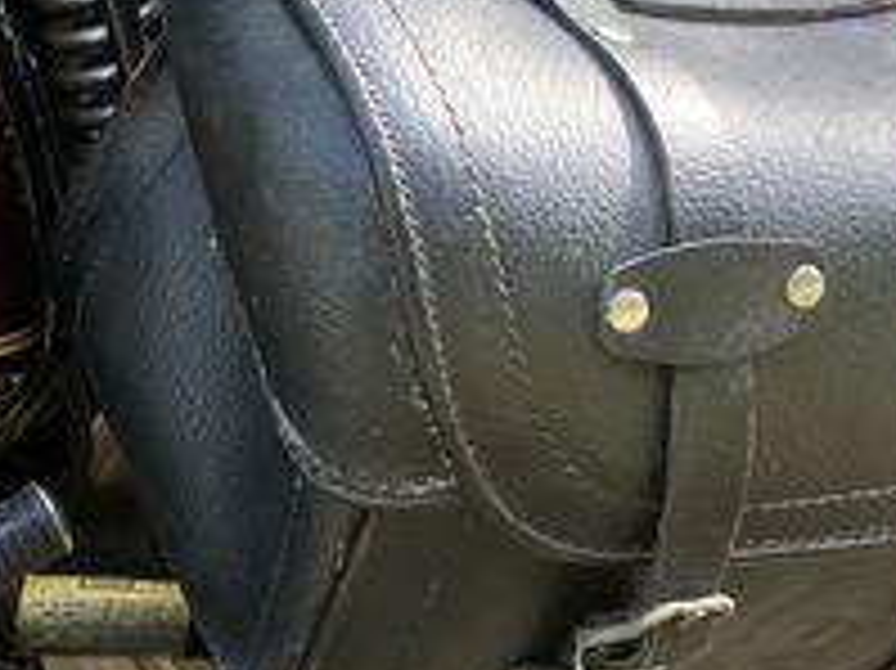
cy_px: 261
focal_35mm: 90
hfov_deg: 20.9
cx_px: -45
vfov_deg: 16.4
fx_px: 2328
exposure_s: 1/121
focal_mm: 3.99
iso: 50
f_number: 1.8
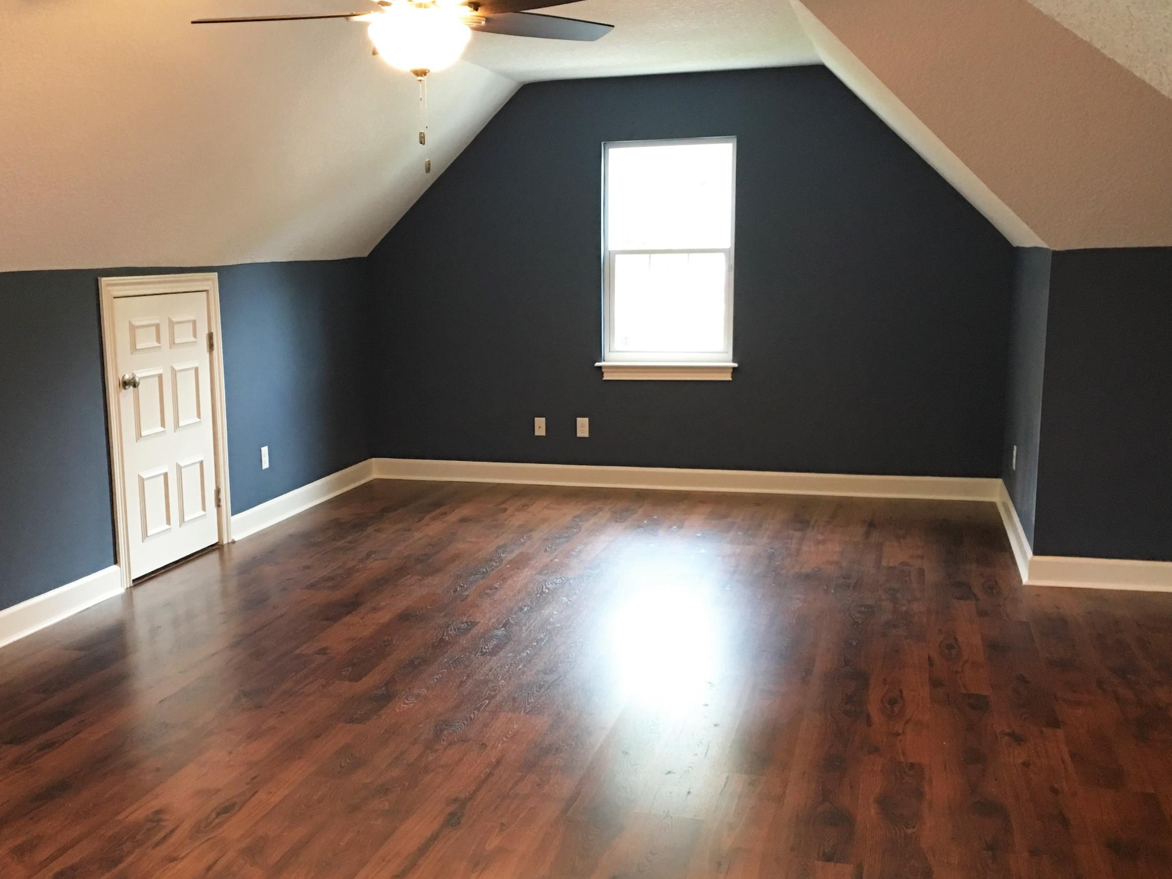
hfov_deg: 48.8
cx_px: 505
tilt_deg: -10.9
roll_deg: +1.0
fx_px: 1287
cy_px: 508
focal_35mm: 38
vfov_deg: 37.6
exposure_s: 1/15
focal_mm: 4.15
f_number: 2.2
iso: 80
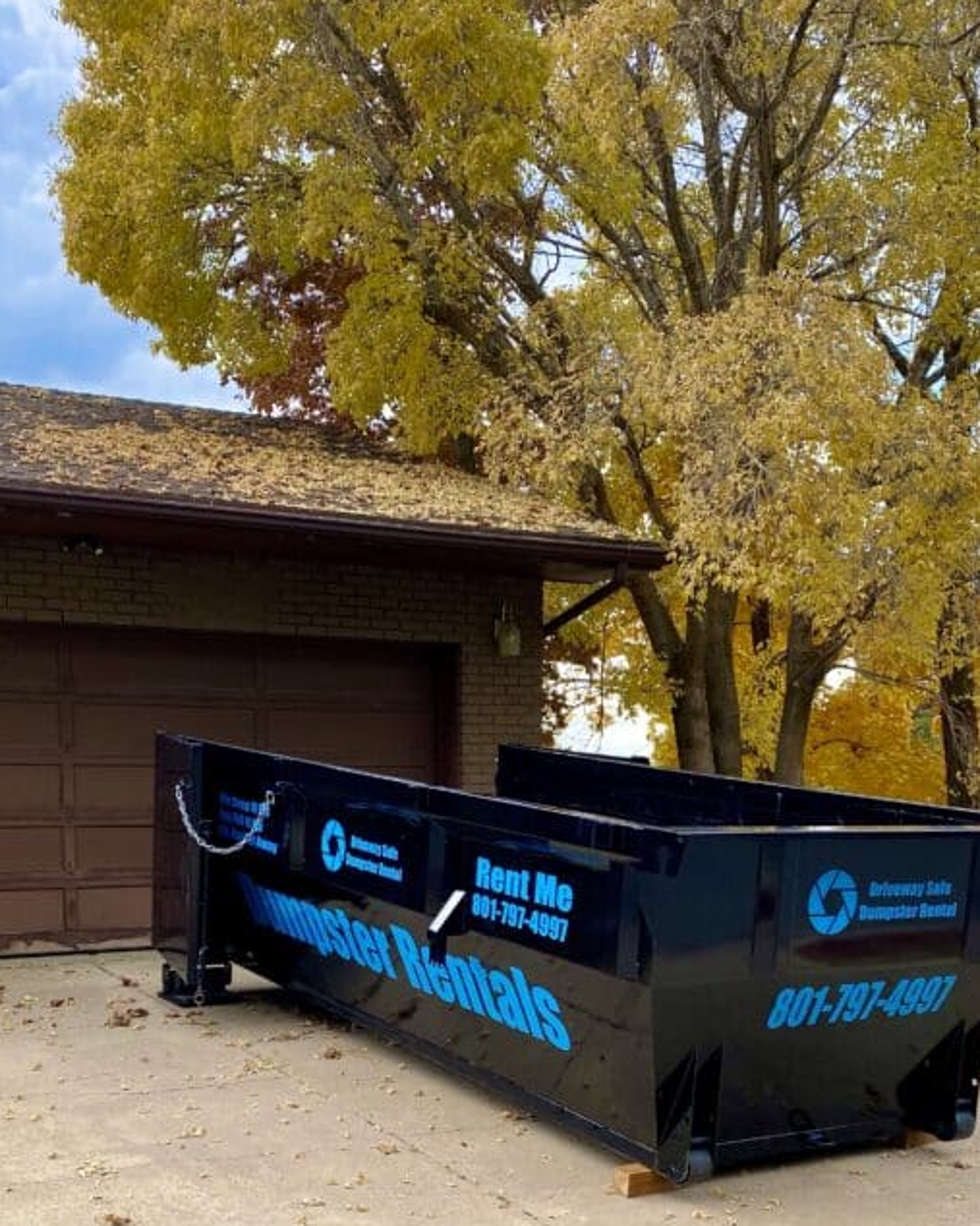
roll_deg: +1.3
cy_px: 905
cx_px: 491
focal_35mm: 41
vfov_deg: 43.5
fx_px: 1487
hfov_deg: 36.5
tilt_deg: -4.7
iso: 32
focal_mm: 4.25
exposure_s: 1/513
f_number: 1.8
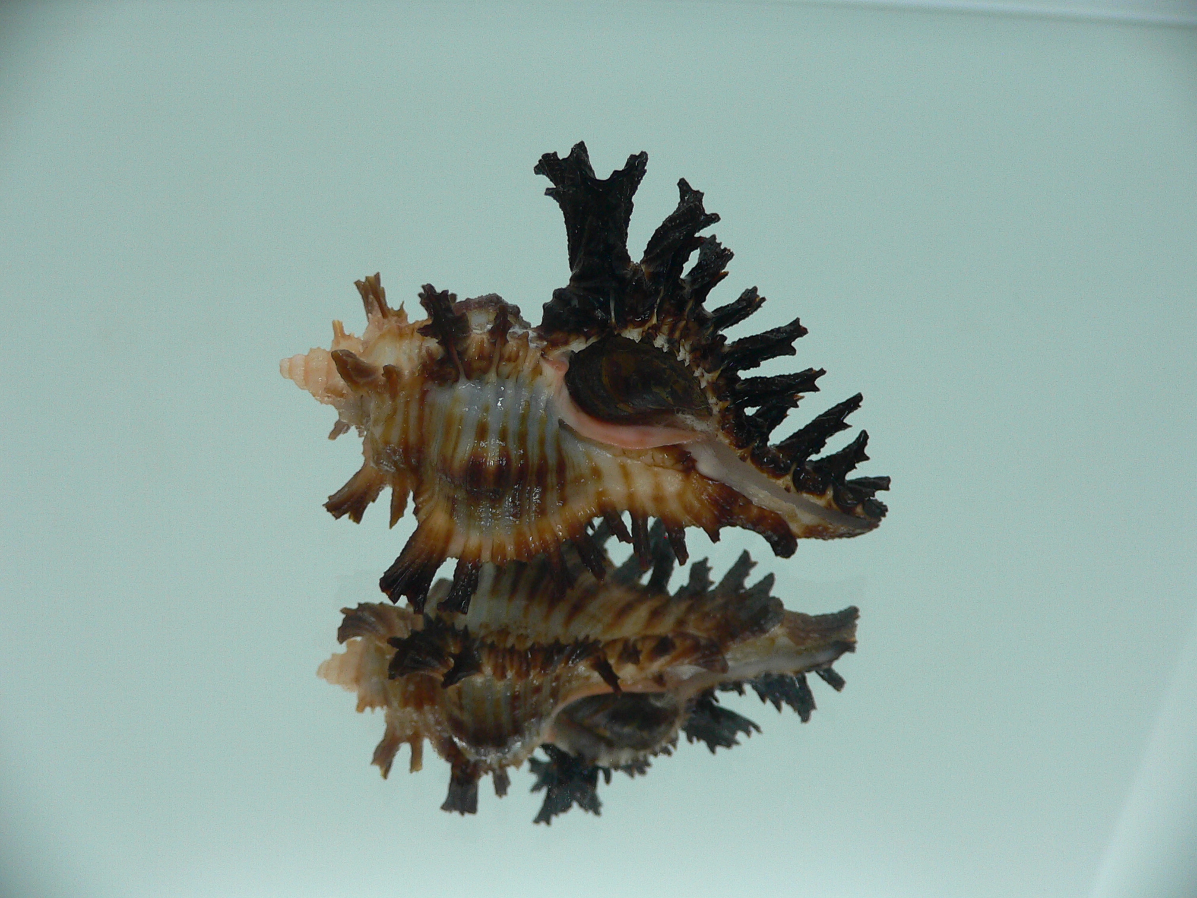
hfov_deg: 52.6
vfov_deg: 40.7
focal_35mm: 35
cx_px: 598
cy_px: 449
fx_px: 1210
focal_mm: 4.6
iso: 100
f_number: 2.8
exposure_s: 1/60
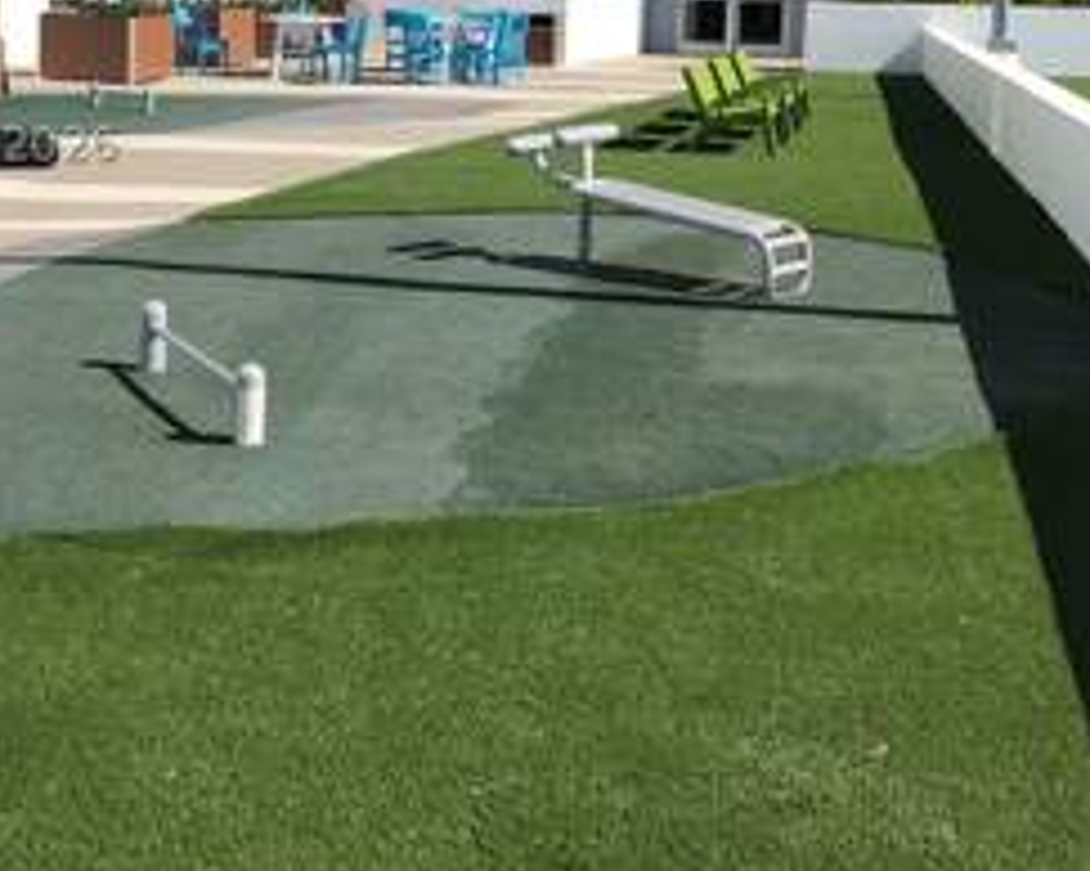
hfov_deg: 34.8
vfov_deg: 27.4
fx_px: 1741
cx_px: 529
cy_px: 144
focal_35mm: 54
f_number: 1.8
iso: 20
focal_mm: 3.99
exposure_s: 1/2907
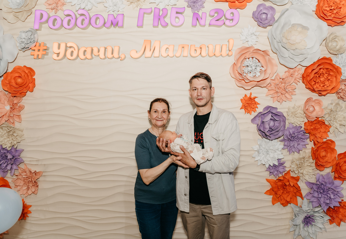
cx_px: 184
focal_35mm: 27
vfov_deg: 48.5
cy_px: 117
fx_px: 265
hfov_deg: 66.2
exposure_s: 1/160
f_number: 4
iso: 320
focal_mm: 26
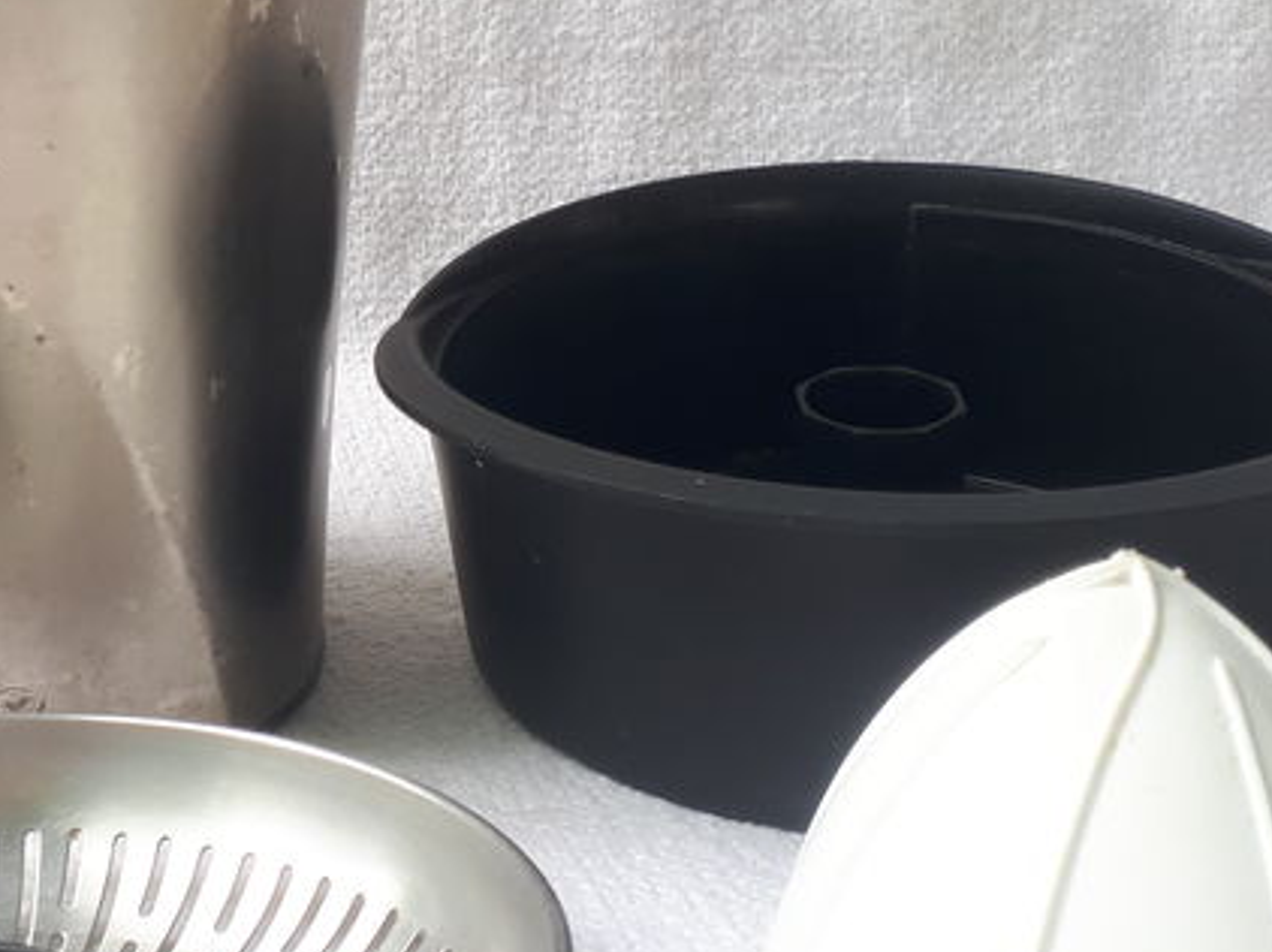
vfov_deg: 22.9
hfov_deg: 29.3
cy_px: 392
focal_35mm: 64
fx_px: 2350
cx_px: 190
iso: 50
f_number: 1.9
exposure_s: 1/100
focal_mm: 3.6
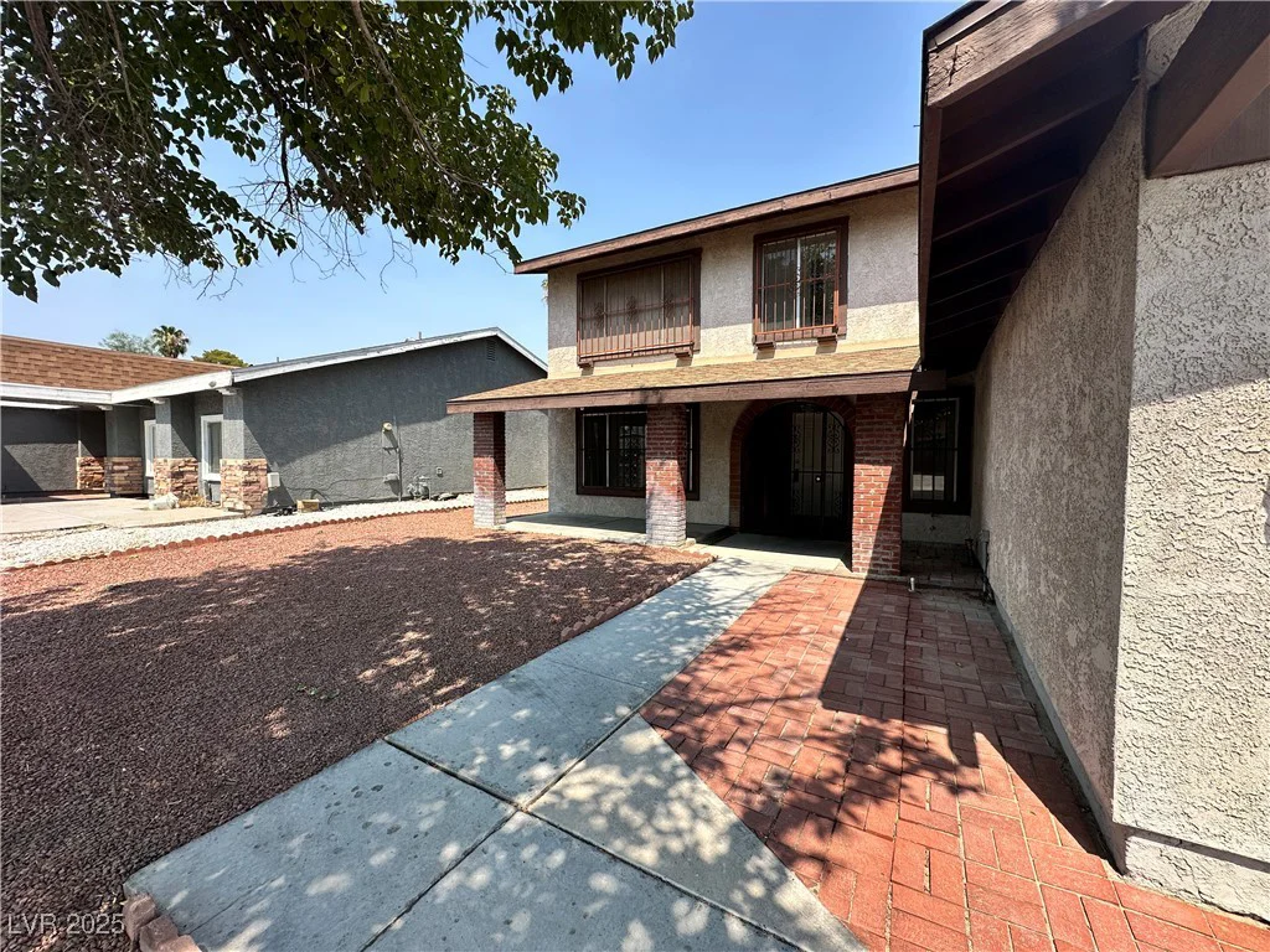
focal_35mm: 14
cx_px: 635
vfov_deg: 85.7
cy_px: 476
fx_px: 514
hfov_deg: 102.1
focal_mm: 2.22
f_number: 2.2
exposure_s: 1/1135
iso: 40
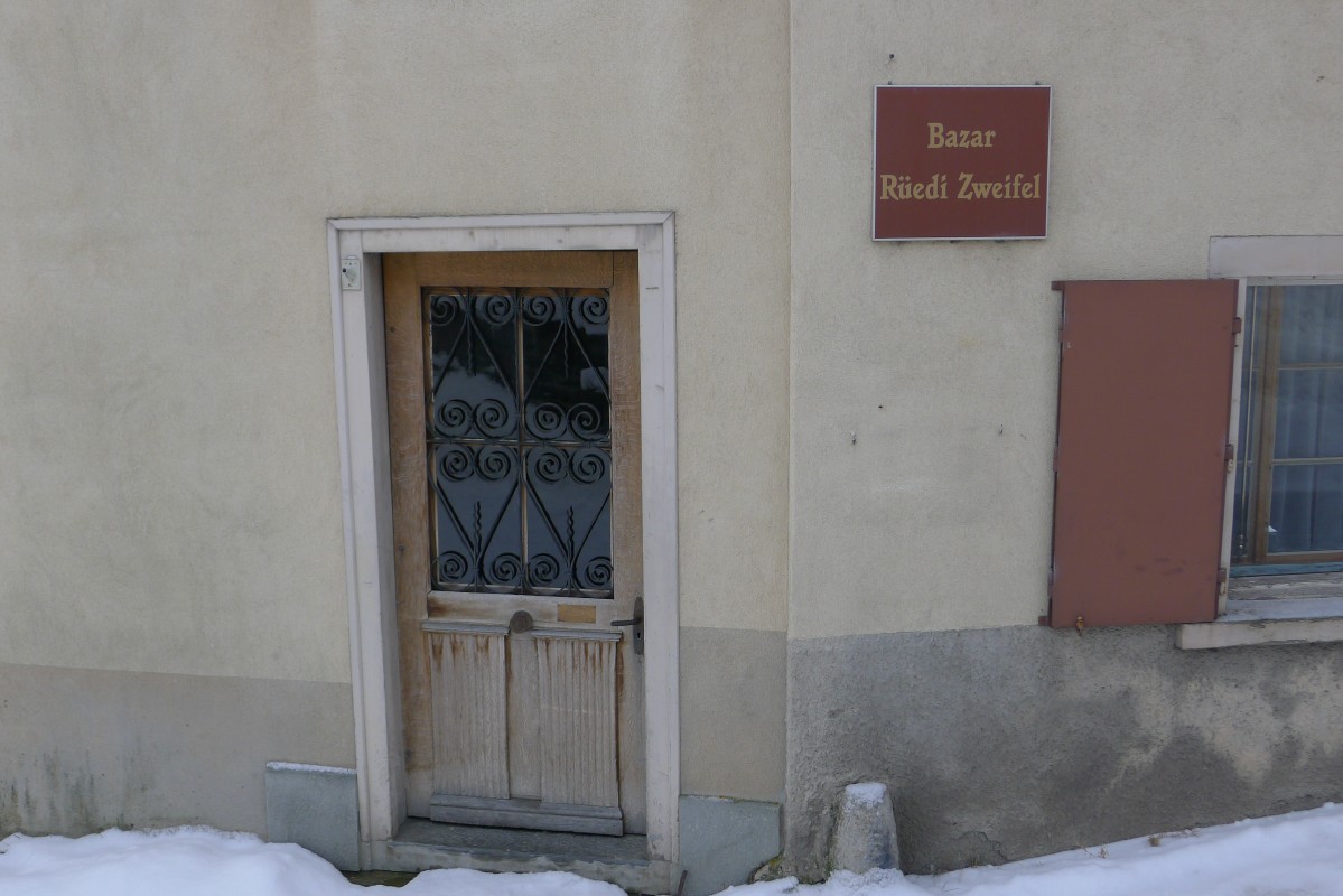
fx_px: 1492
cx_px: 672
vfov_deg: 33.4
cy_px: 448
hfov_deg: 48.4
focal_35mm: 40
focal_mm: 8.5
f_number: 2.8
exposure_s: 1/320
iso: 80
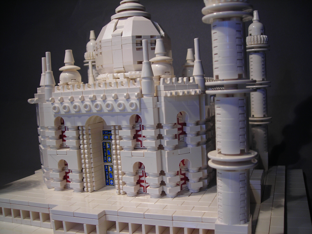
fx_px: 343
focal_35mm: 38
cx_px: 156
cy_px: 117
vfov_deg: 37.7
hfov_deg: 49.0
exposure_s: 1/58.8
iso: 50
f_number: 3.2
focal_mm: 6.3
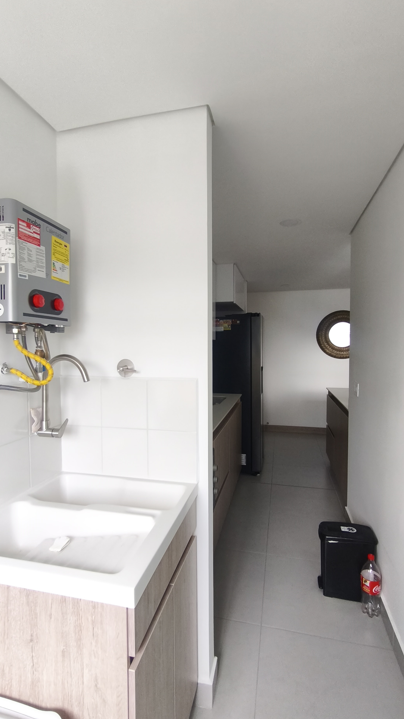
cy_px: 364
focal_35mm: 19
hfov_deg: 58.3
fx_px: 362
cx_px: 198
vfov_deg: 89.6
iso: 160
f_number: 2.2
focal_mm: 1.91
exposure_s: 1/40
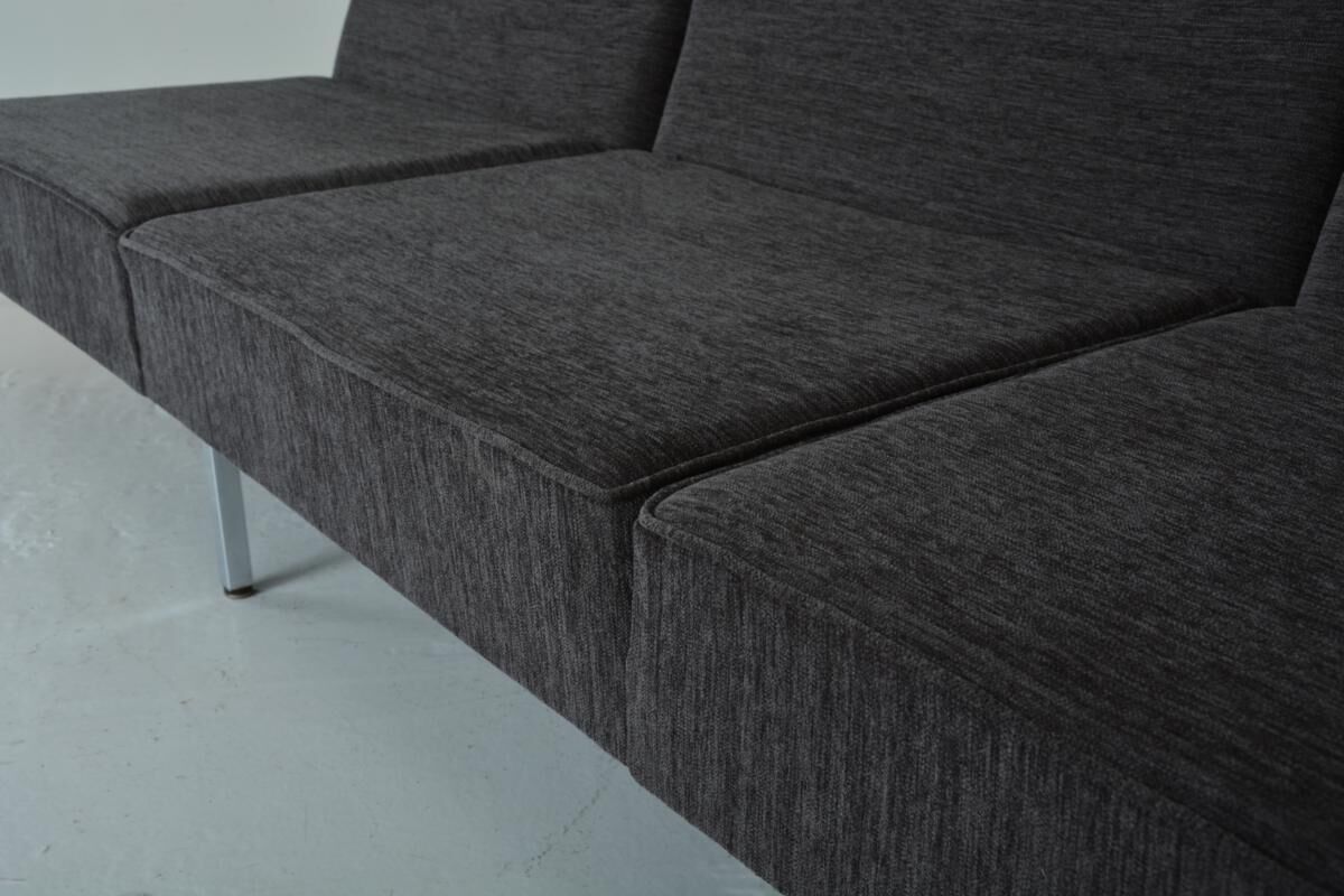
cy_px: 448
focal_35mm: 39
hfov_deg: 49.6
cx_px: 672
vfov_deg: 34.2
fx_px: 1456
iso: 320
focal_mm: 26
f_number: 8
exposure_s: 1/160
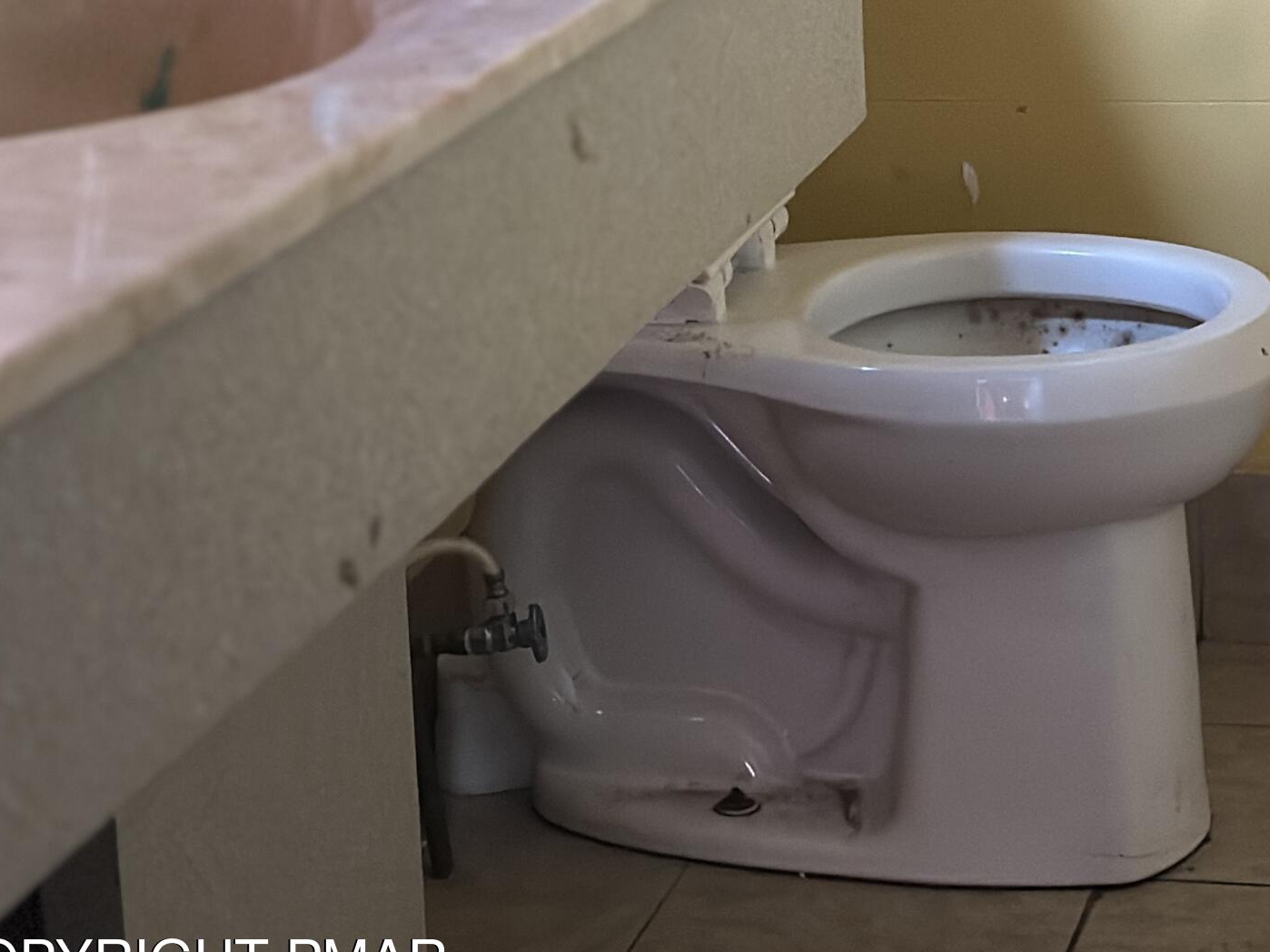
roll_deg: +2.6
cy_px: 34
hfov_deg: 18.8
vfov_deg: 14.2
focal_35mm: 103
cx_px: 1106
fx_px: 3780
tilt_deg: -8.8
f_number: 1.78
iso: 640
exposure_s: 1/40
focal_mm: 6.86
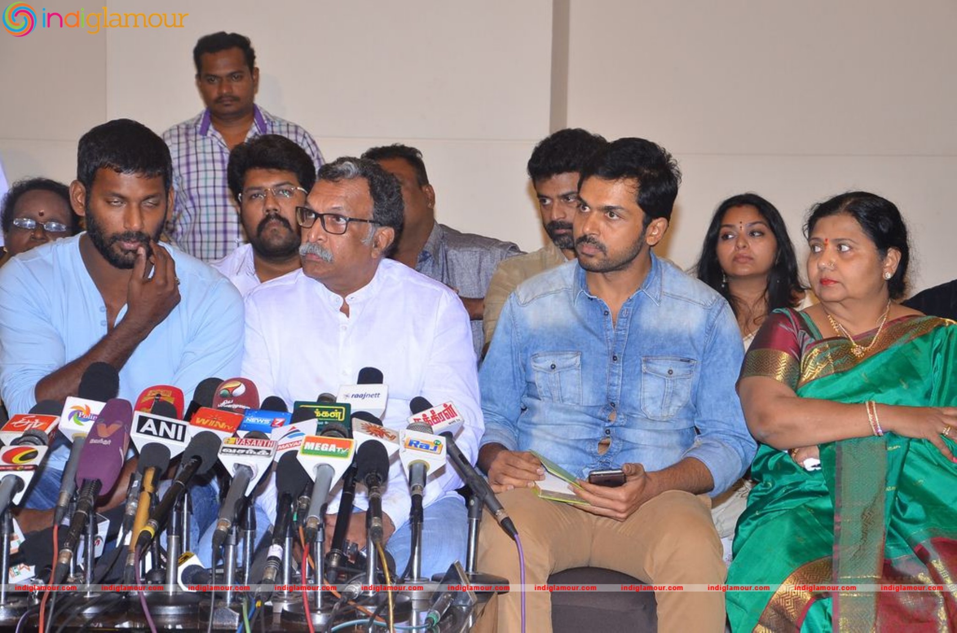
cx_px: 478
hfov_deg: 23.4
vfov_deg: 15.6
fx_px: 2308
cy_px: 316
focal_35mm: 87
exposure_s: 1/125
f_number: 6.3
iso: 1100
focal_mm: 58
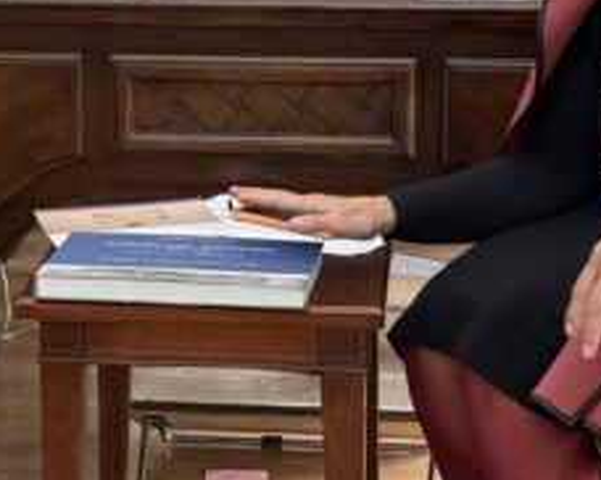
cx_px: 198
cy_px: 26
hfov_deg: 12.2
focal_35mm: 158
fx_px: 2808
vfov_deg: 9.7
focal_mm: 6.76
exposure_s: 1/50
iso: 250
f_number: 1.78
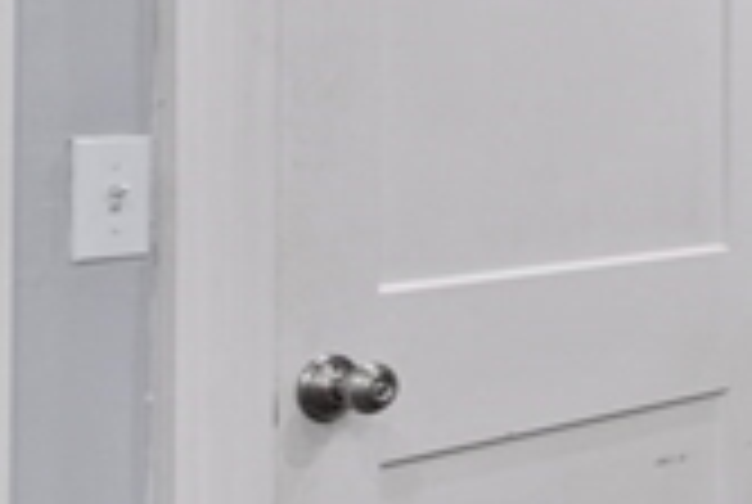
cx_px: 2148
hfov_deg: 12.1
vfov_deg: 13.9
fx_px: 2051
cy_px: 61
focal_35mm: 98
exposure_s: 1/4
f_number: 7.1
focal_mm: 16
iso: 320
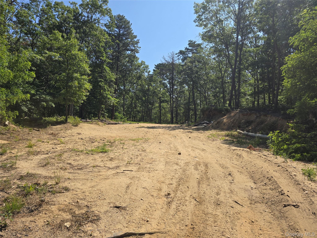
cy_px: 119
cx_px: 158
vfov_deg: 58.9
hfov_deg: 73.9
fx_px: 211
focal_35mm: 23
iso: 12
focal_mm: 6.3
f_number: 1.7
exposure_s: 1/820
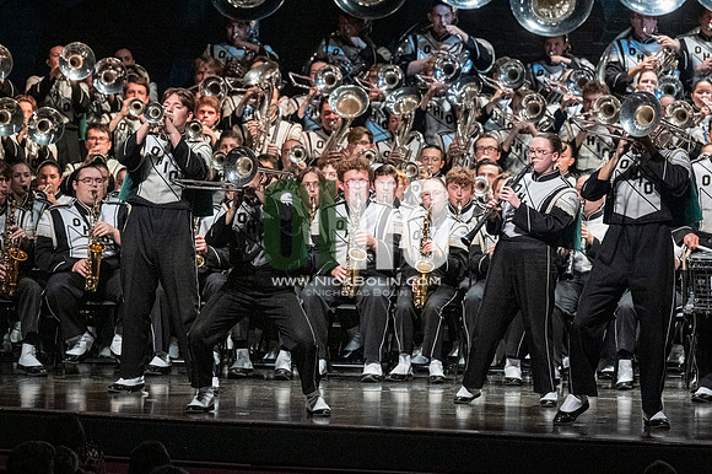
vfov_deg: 5.9
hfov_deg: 8.9
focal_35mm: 232
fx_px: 4586
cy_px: 237
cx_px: 356
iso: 4000
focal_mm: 155
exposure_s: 1/500
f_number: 4
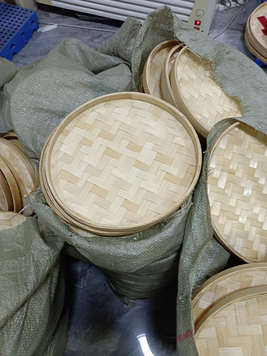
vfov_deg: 67.3
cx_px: 134
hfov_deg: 53.1
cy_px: 178
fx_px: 267
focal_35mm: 26
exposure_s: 1/16.7
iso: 1574
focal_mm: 4.05
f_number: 1.8
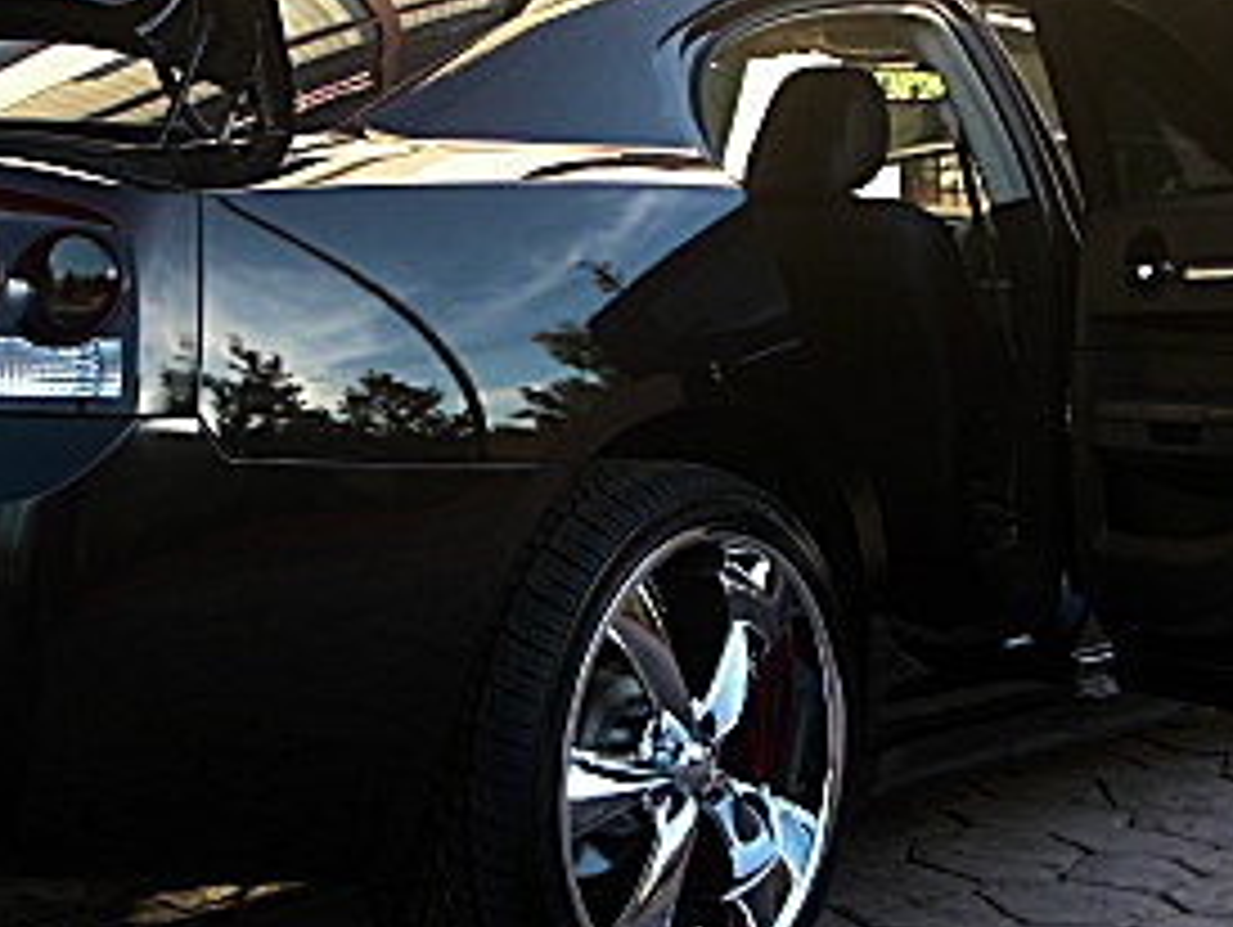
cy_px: 369
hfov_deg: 23.2
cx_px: 423
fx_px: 2995
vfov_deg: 17.6
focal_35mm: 84
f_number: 2.8
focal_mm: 6.3
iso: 50
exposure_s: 1/125
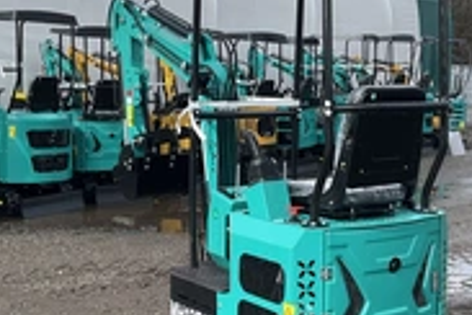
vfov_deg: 20.6
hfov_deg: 30.5
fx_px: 865
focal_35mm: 66
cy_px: 178
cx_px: 258
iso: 25
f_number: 1.8
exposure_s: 1/1412
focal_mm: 3
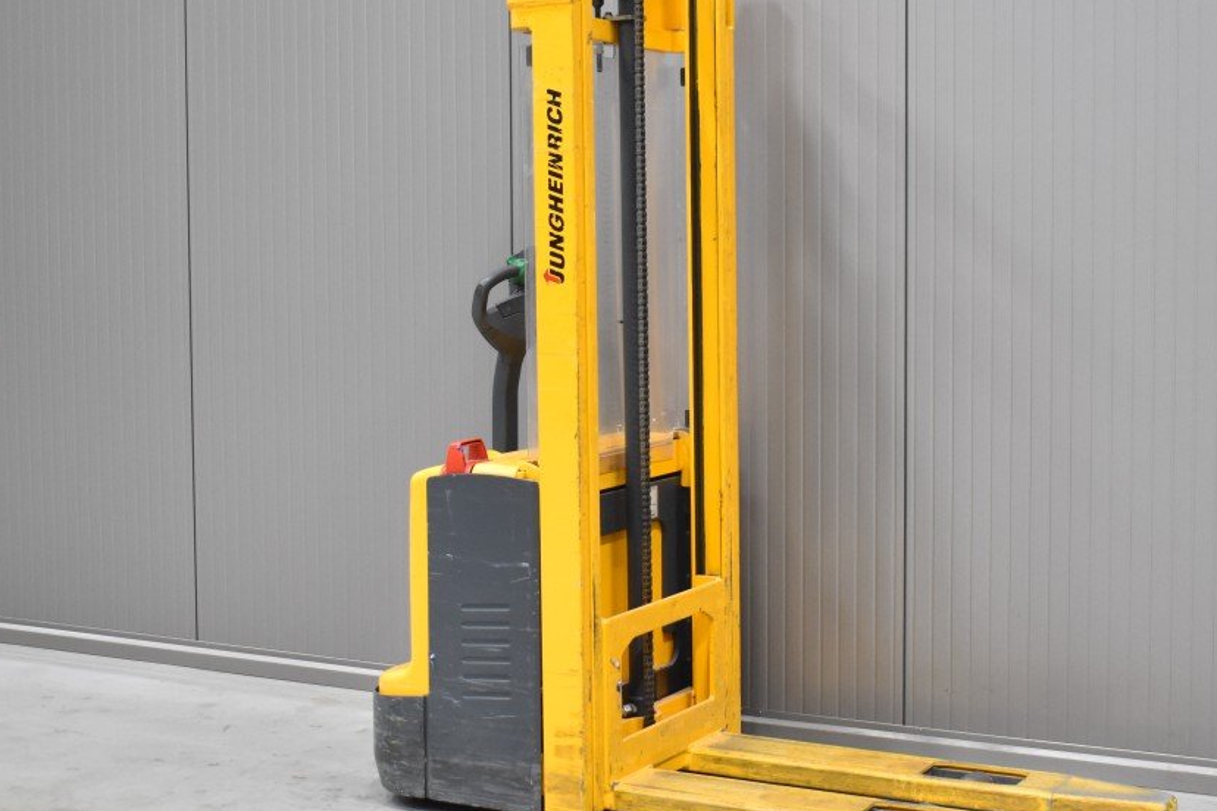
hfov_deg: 34.0
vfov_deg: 23.1
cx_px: 698
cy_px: 370
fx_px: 1985
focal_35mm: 59
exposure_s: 1/50
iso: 1600
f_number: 4
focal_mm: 27
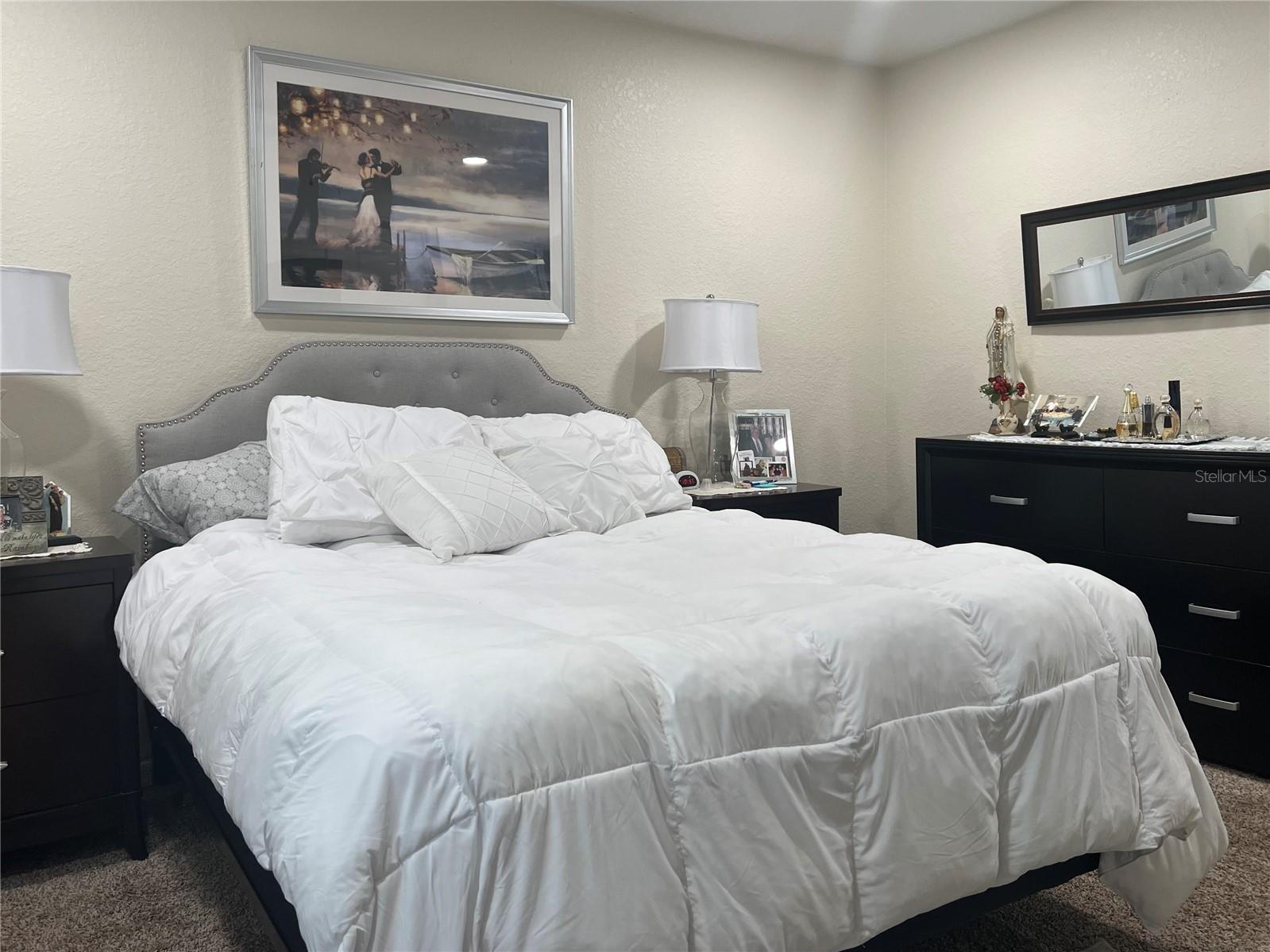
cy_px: 476
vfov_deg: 53.1
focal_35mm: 26
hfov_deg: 67.3
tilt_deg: -3.6
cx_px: 635
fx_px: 954
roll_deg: +0.6
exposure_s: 1/60
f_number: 1.5
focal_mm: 5.7
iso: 64
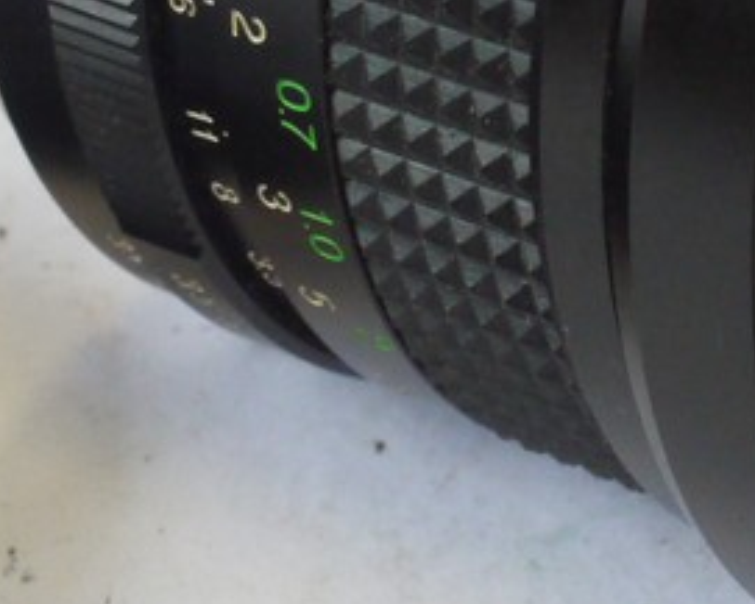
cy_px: 178
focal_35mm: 259
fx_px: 5789
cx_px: 568
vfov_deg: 6.0
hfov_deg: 7.5
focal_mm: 30
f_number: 9
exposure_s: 1/60
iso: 800
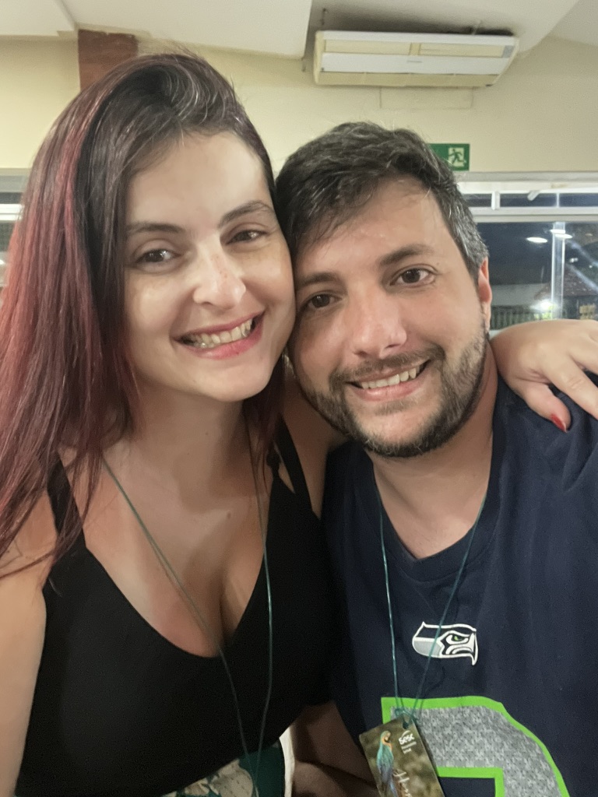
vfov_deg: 60.0
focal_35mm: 30
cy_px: 398
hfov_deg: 46.8
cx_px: 299
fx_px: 691
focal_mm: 2.71
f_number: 2.2
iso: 640
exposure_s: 1/8
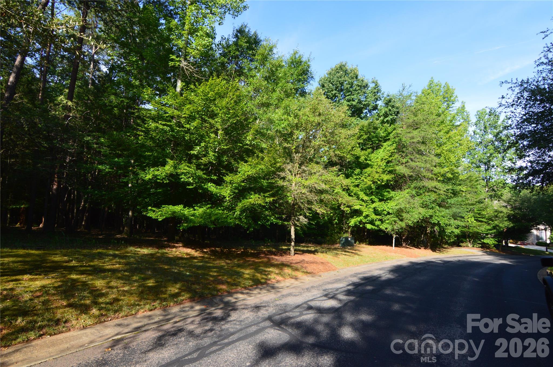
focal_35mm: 16
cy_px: 184
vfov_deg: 71.9
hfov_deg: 95.0
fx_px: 253
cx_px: 276
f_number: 9
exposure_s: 1/160
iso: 400
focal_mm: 11
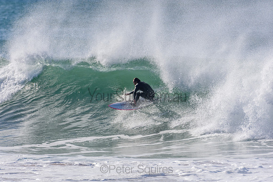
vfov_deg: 1.8
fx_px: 5689
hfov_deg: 2.7
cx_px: 136
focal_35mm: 750
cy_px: 91
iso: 320
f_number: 5.6
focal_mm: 500
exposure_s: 1/2000
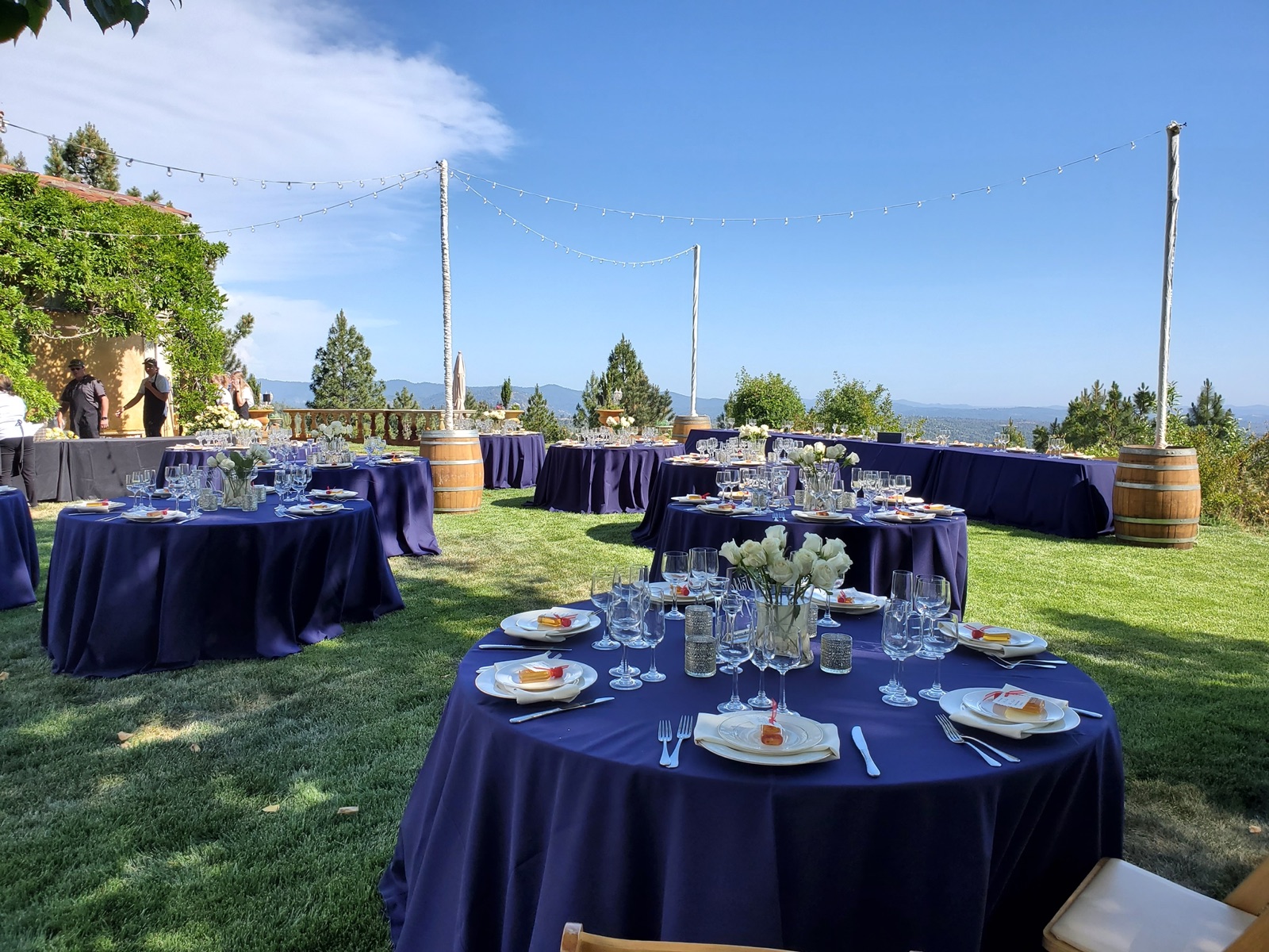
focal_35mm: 26
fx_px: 953
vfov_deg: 53.1
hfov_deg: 67.3
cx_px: 634
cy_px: 476
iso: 50
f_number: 2.4
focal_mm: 4.3
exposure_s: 1/1297
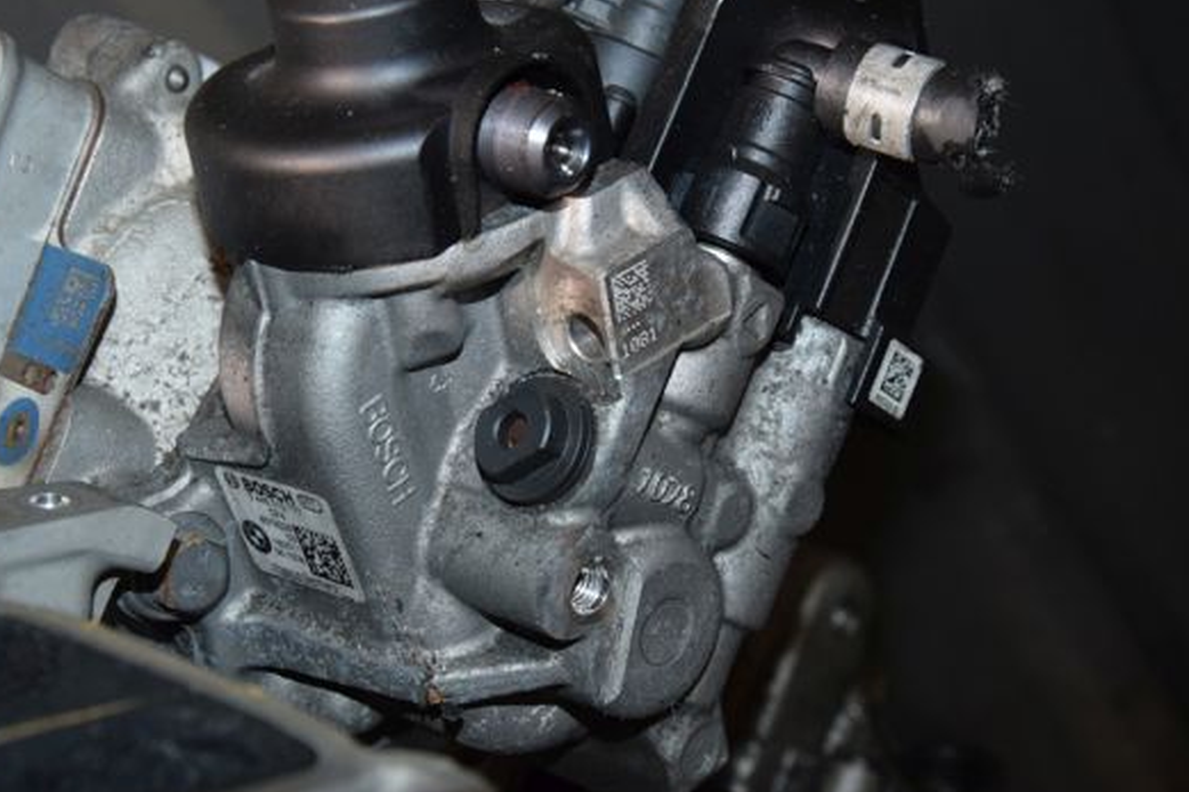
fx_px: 2311
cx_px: 591
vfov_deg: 19.4
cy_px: 349
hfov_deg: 28.9
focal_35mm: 70
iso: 1600
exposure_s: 1/60
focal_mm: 38
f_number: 5.6
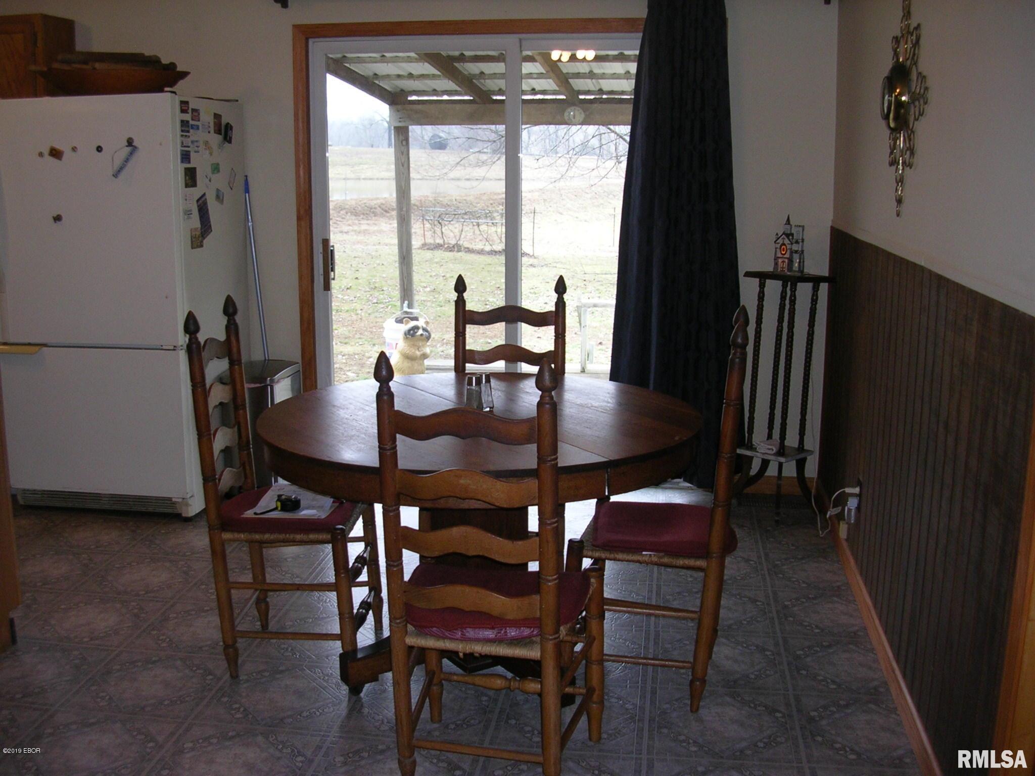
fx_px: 1136
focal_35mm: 38
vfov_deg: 37.7
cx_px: 518
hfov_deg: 49.0
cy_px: 388
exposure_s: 1/32.7
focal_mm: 5.8
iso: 63
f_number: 2.8
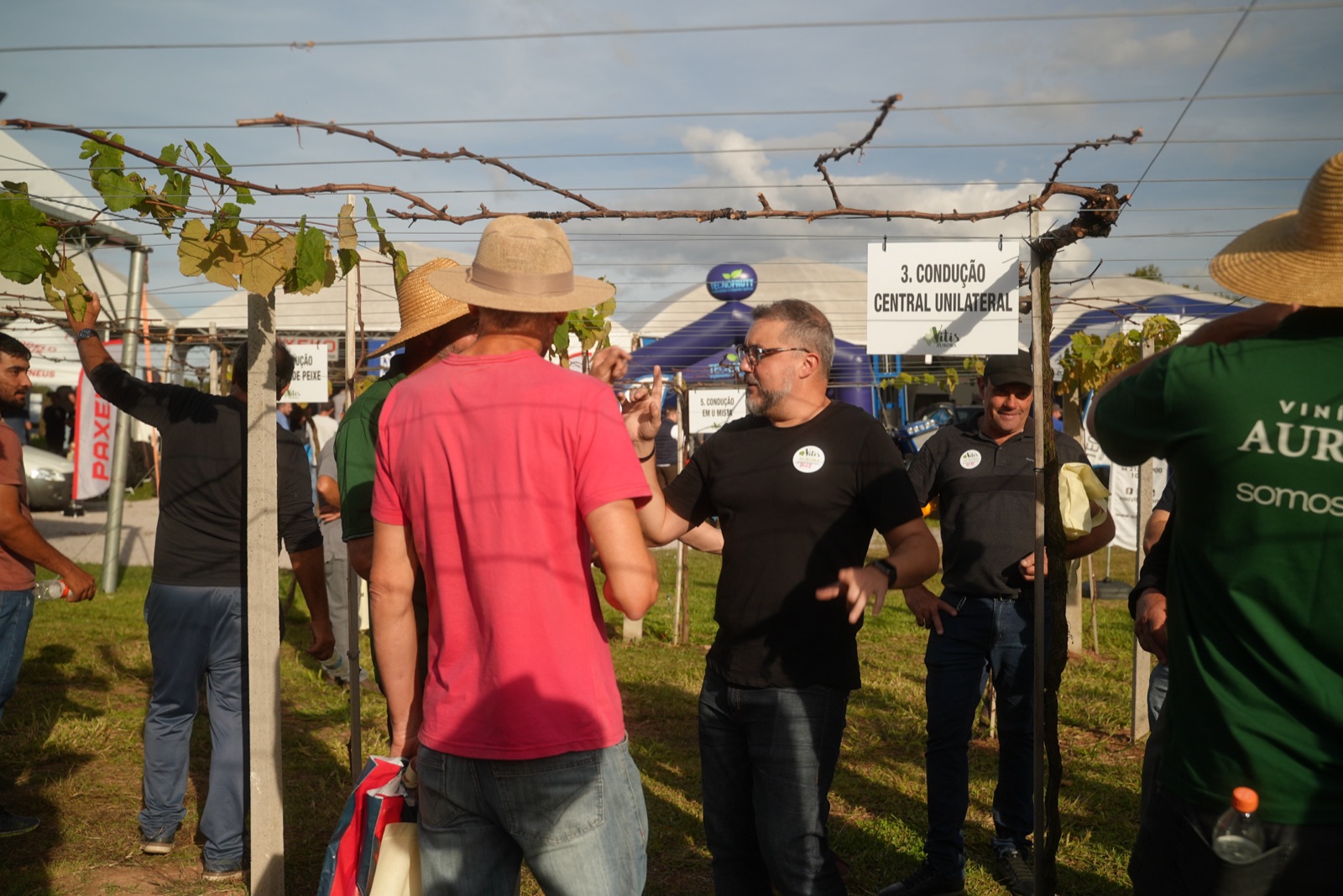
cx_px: 672
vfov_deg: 37.9
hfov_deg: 54.4
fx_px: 1306
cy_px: 448
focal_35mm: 35
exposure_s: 1/160
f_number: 4
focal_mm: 35
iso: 320
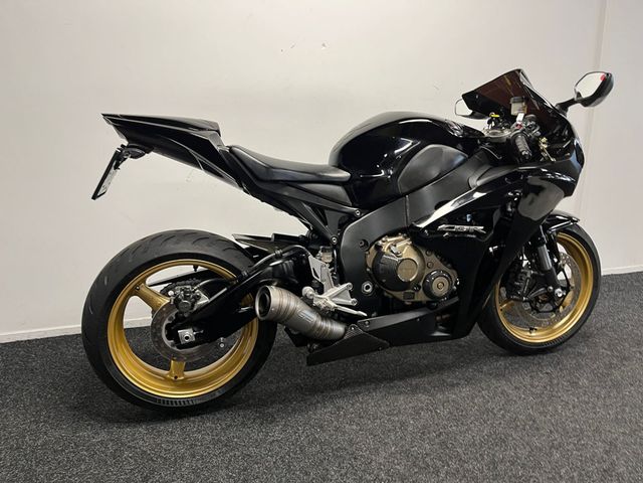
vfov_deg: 53.1
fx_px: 483
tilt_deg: -16.3
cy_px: 242
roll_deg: +0.6
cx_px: 322
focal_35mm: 26
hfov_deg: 67.3
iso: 125
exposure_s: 1/50
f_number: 1.6
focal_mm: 5.1
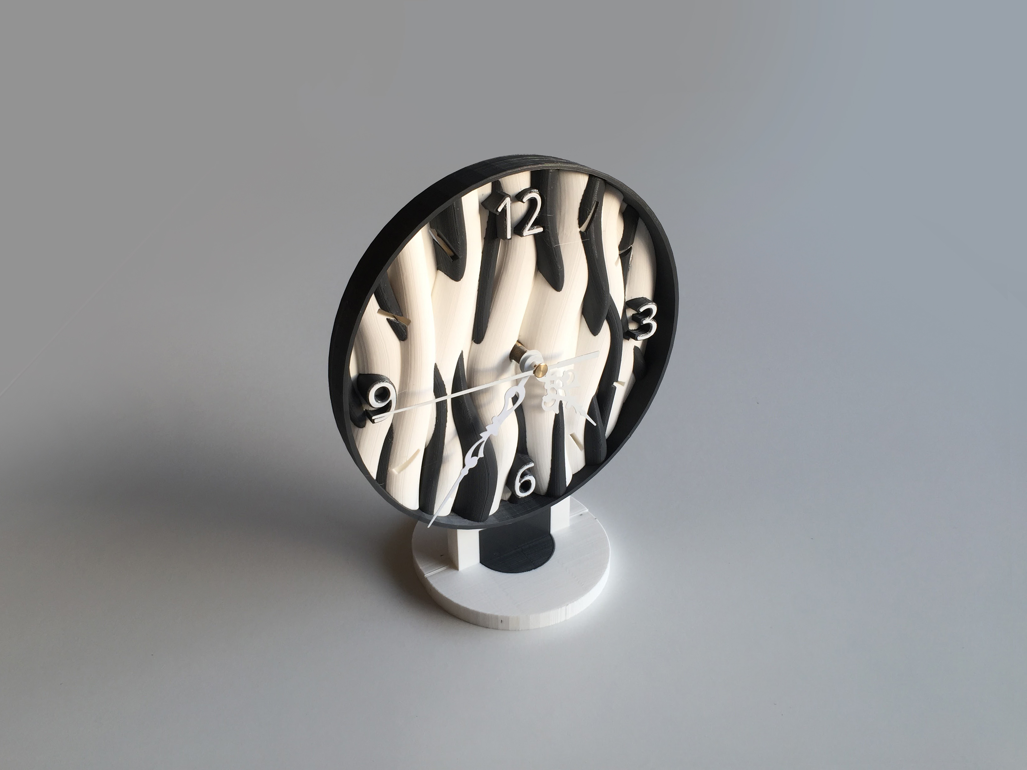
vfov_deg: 48.2
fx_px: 860
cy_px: 385
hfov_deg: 61.7
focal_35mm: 29
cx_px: 514
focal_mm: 4.15
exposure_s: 1/125
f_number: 2.2
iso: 32
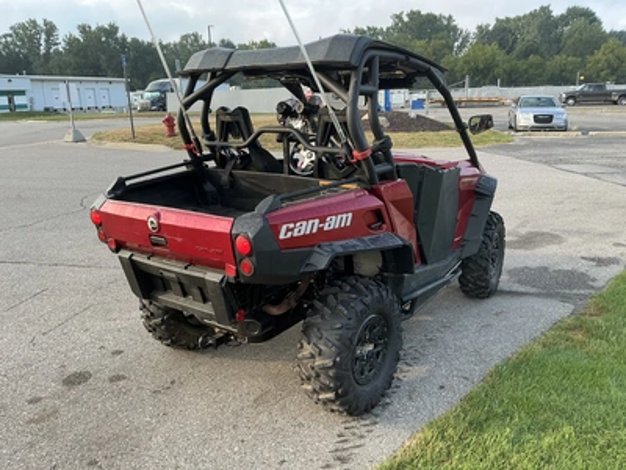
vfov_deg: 49.7
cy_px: 235
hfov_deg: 63.4
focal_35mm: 28
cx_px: 313
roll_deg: +1.7
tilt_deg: -15.5
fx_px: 506
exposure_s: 1/194
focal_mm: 3
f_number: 1.8
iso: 25
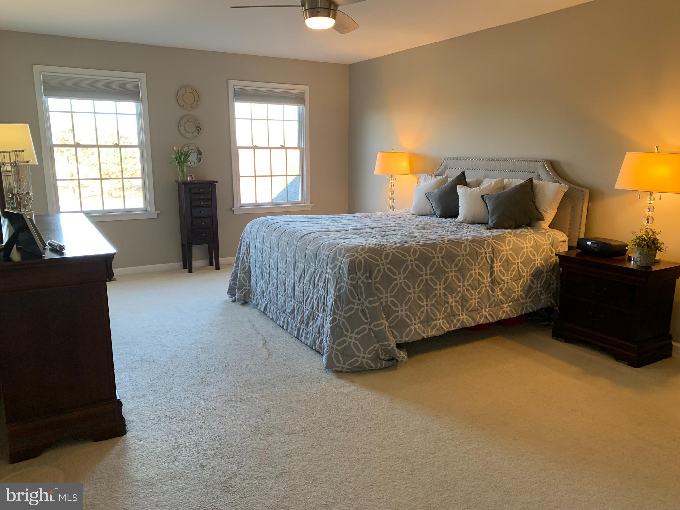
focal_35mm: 26
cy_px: 255
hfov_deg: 67.3
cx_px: 340
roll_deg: +0.0
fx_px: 511
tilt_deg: -12.5
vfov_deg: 53.1
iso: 100
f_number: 1.8
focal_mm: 4.25
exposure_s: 1/60
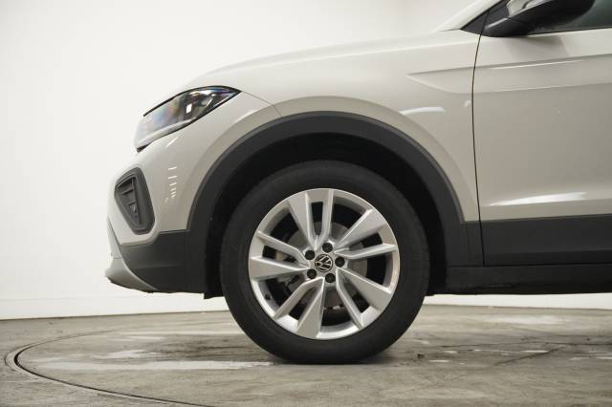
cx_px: 306
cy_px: 204
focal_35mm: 48
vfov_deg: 28.0
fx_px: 816
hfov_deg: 41.1
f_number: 5
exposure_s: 1/160
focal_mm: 32
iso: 3200
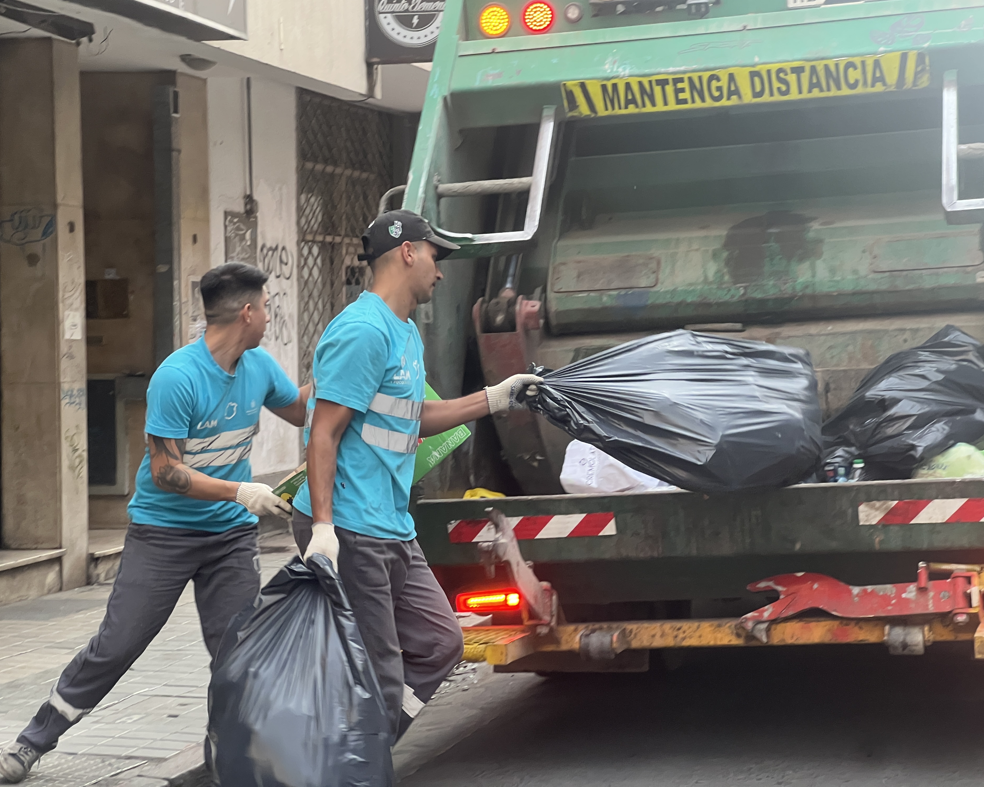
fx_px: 2359
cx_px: 502
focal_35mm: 81
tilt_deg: +0.5
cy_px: 391
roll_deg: +3.4
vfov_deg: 18.9
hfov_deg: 23.6
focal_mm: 9
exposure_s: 1/99
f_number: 2.8
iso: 125
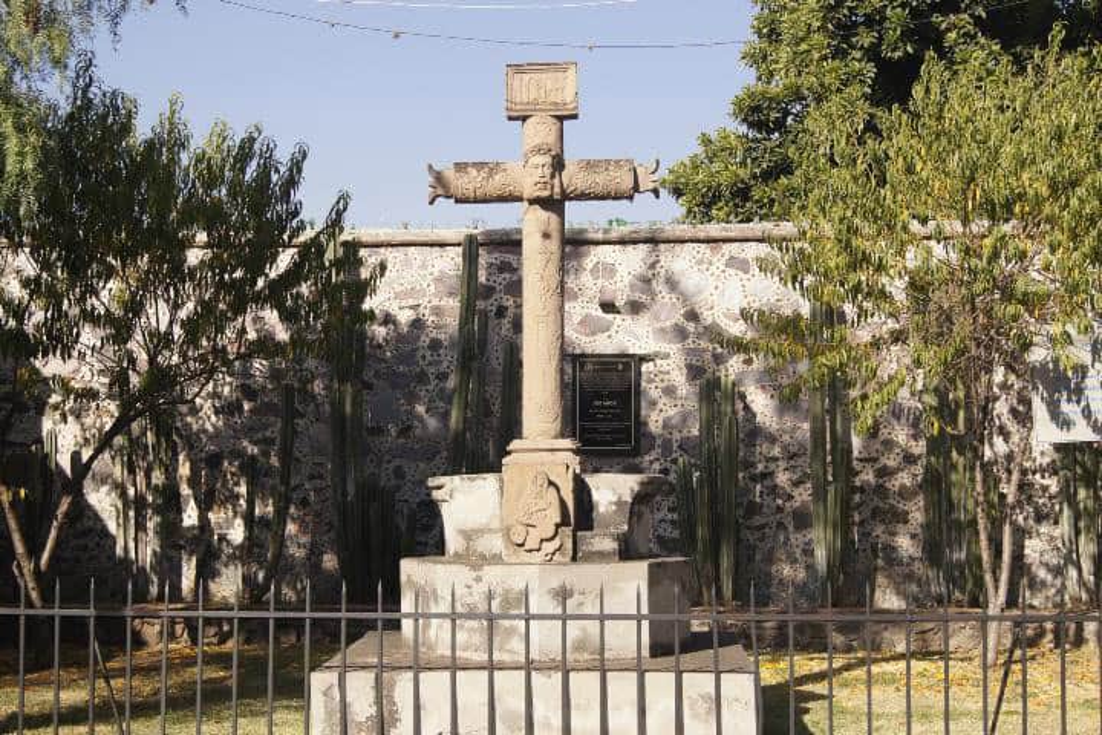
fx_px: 1837
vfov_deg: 22.6
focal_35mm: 60
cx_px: 551
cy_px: 368
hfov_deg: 33.4
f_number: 5.6
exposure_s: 1/800
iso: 200
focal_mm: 40
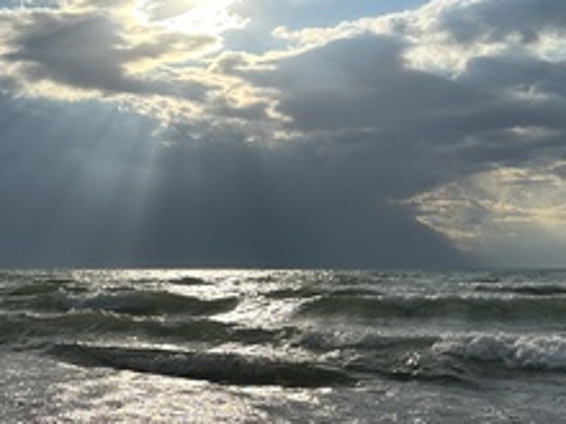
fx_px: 997
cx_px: 214
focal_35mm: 61
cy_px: 319
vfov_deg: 23.8
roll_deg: -0.9
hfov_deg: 31.5
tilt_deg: -6.1
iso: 100
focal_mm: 6.86
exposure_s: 1/18519
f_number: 1.78
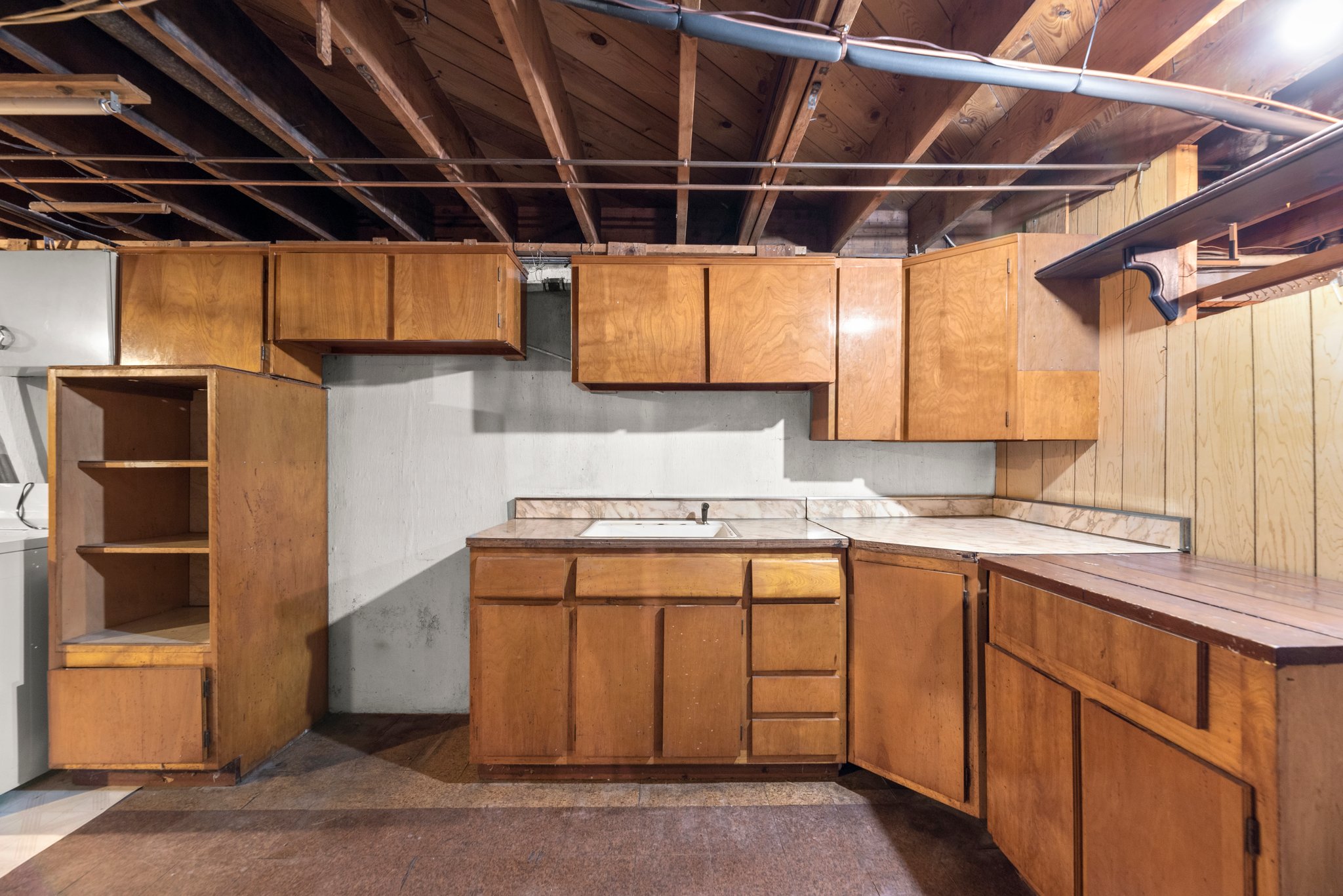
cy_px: 448
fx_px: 522
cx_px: 672
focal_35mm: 14
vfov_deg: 81.3
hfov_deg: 104.2
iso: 250
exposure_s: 1/1.25
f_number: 8
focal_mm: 14
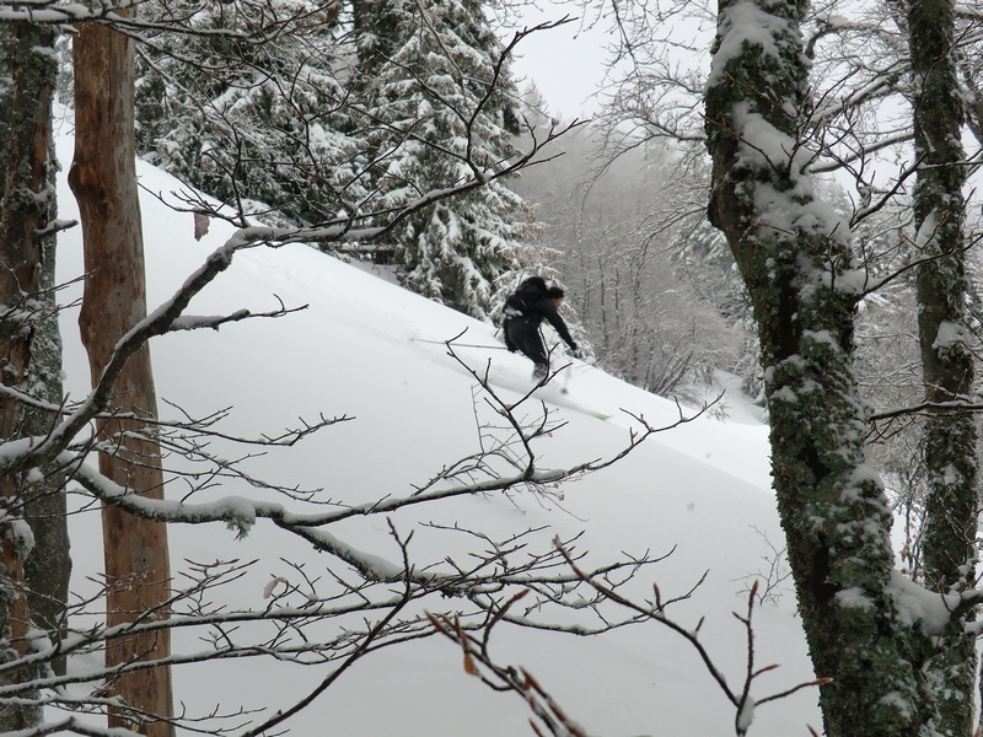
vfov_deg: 22.6
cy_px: 368
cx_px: 492
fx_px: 1846
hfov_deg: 29.8
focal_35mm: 65
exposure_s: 1/125
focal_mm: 11.6
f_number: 4.4
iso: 64
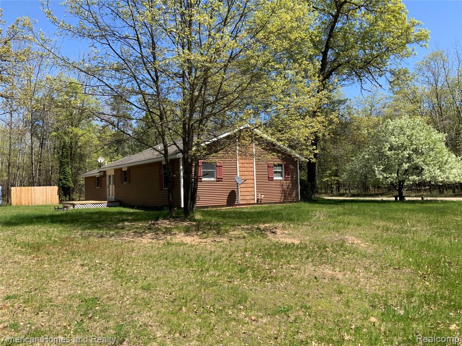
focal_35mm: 29
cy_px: 173
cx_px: 231
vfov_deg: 48.2
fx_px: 387
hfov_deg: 61.7
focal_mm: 3
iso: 16
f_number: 1.8
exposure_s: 1/1195
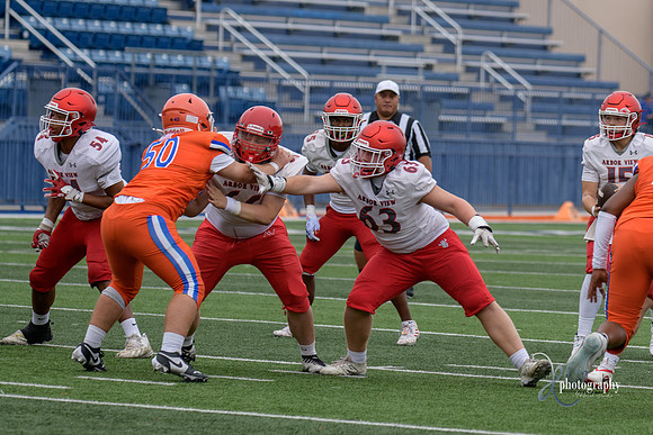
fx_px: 5588
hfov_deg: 6.7
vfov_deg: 4.5
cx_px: 589
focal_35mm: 308
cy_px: 131
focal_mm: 170
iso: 250
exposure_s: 1/1000
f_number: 3.5
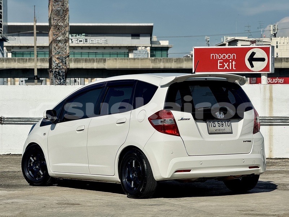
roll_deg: +0.5
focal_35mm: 120
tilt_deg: -0.4
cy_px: 108
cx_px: 144
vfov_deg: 12.3
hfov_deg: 16.4
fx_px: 1002
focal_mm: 15.66
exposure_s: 1/3891
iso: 64
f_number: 2.8
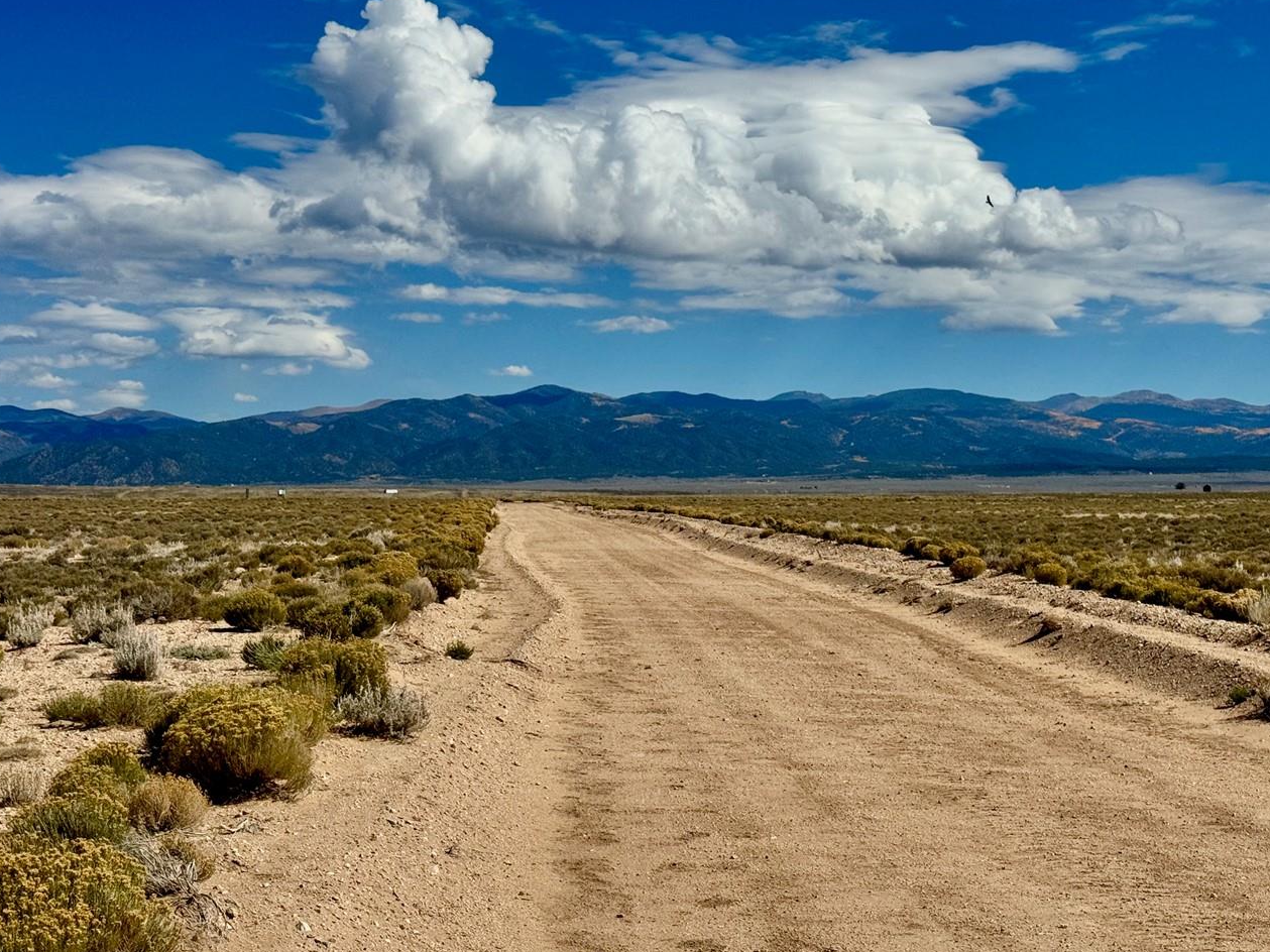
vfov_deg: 24.0
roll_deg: -1.1
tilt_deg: -2.0
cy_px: 529
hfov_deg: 31.7
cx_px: 711
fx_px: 2238
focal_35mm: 61
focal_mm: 6.76
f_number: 1.78
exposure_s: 1/10526
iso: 64
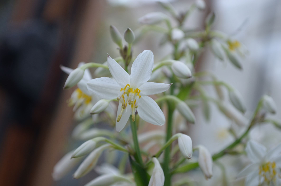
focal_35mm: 82
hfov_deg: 24.7
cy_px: 93
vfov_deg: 16.5
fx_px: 643
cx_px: 140
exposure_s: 1/320
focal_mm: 55
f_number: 5.6
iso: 640
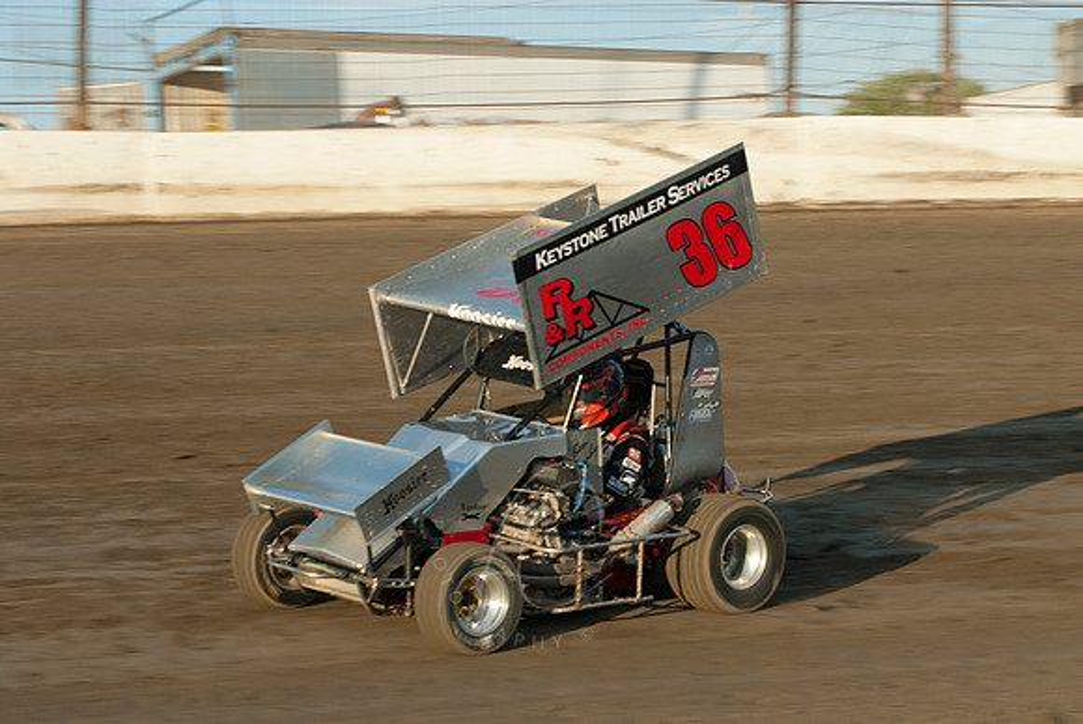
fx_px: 3614
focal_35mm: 120
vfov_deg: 11.4
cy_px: 362
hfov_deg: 17.0
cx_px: 542
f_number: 7.1
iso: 400
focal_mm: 80
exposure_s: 1/400
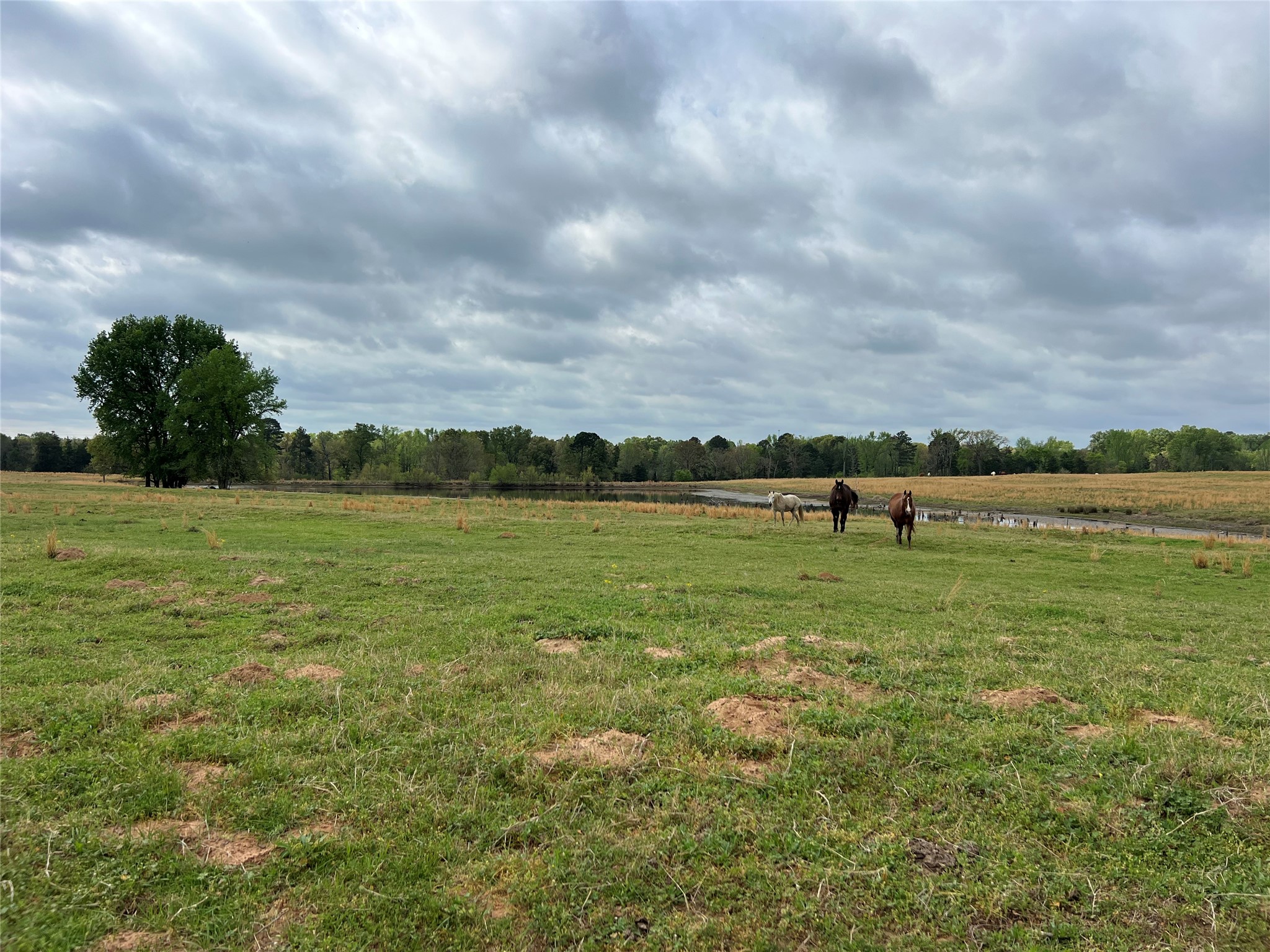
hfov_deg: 67.3
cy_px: 476
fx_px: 954
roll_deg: -0.7
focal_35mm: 26
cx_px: 635
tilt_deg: -1.8
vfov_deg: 53.1
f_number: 1.5
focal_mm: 5.7
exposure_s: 1/5882
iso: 50
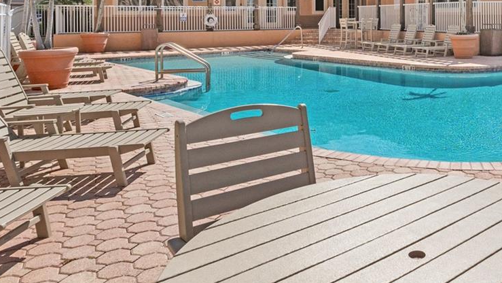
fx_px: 453
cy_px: -21
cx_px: 415
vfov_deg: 31.2
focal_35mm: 34
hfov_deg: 53.4
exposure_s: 1/4000
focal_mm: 10
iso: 400
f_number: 7.1
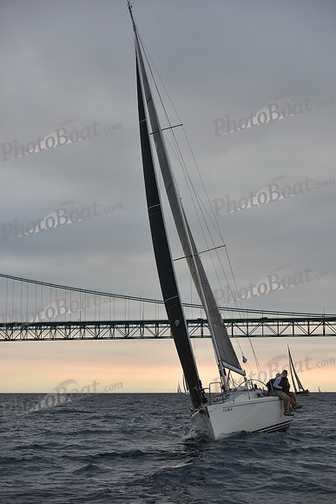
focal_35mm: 70
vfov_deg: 28.8
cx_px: 168
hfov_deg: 19.5
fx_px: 979
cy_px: 252
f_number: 5
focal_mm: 70
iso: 500
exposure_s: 1/640
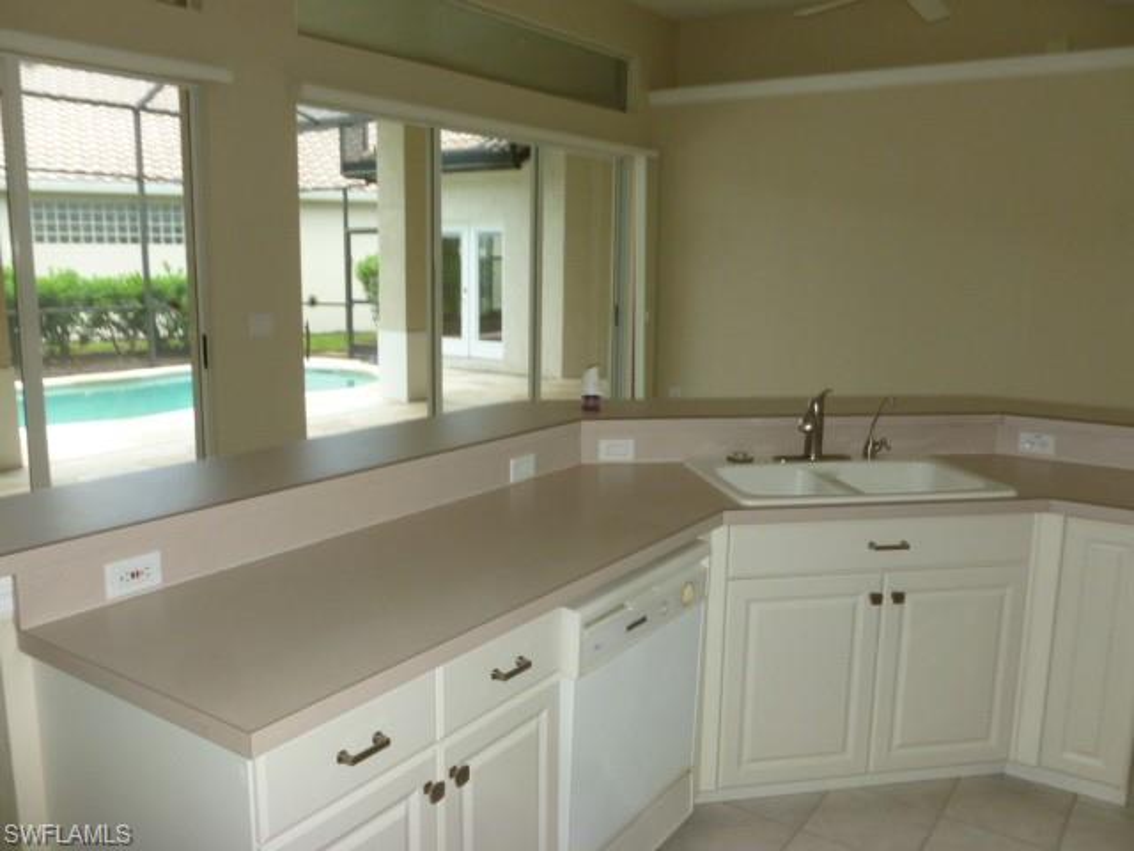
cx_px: 567
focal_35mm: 28
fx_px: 917
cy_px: 426
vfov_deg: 49.7
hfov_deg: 63.4
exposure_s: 1/60
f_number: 3.3
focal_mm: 5
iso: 200
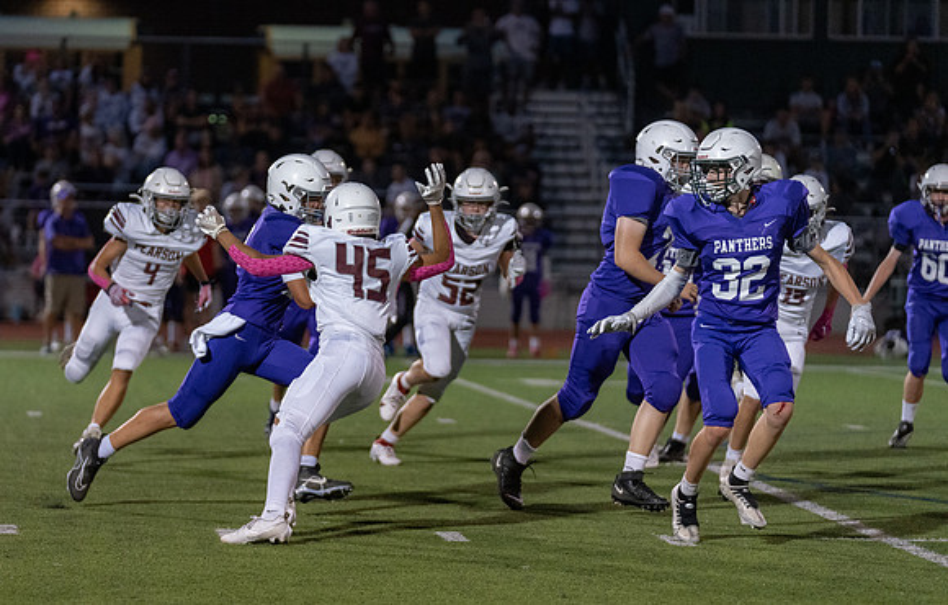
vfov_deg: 7.1
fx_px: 4857
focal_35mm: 187
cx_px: 353
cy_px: 261
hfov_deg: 11.1
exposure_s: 1/1250
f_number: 2.8
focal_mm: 147
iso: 5000
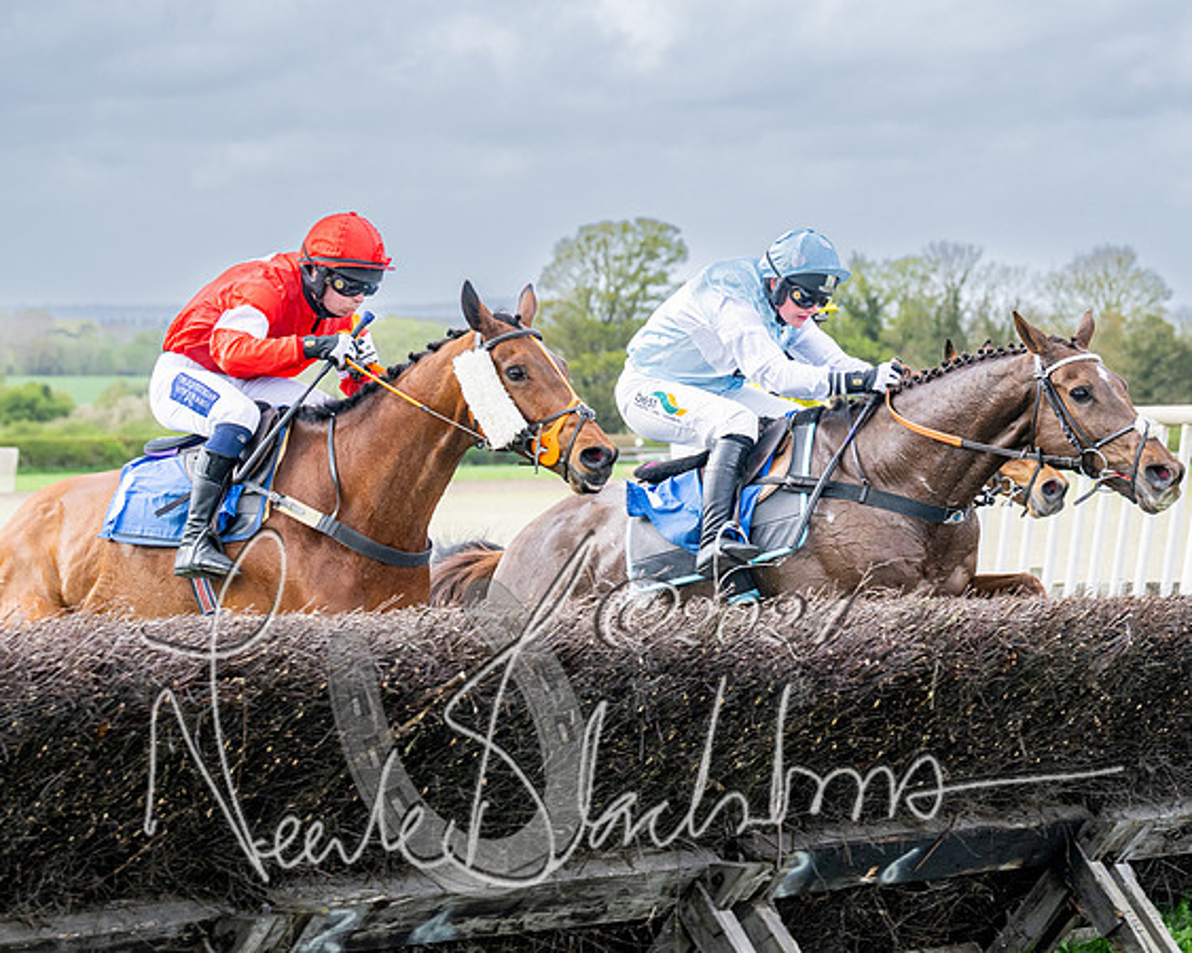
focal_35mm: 118
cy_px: 477
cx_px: 677
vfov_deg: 13.0
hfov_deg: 16.3
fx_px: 4172
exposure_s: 1/1250
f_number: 4
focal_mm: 70
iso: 400
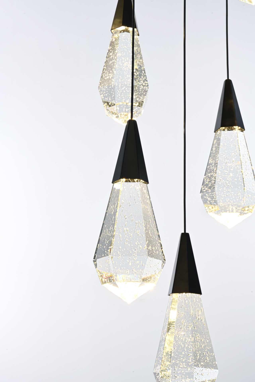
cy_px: 191
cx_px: 128
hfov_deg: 19.5
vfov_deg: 28.8
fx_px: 744
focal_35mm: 70
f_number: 22
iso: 64
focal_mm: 70
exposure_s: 1.3
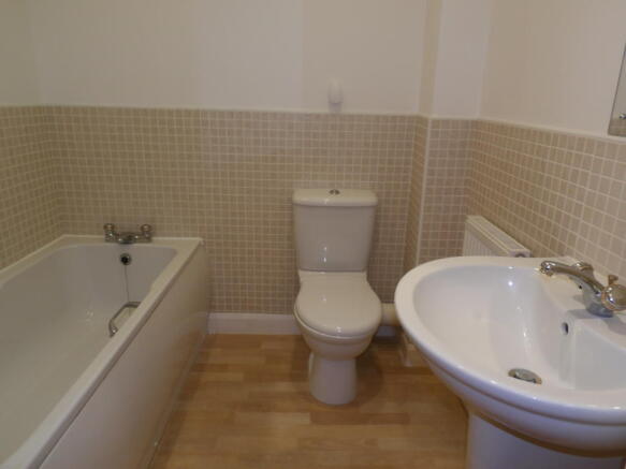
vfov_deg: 56.8
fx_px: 434
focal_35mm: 24
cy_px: 234
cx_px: 313
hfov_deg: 71.6
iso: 125
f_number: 4.1
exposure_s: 1/16
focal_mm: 4.3
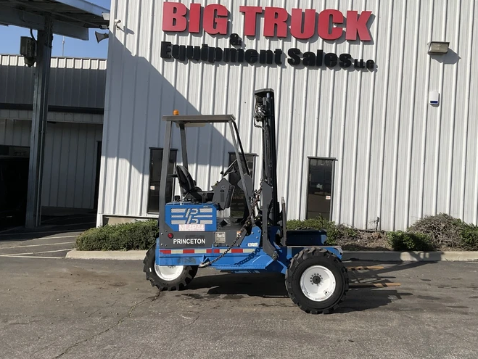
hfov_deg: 55.2
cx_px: 265
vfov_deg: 42.9
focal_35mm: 33
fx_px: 456
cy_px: 163
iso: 16
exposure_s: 1/3322
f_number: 1.8
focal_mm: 3
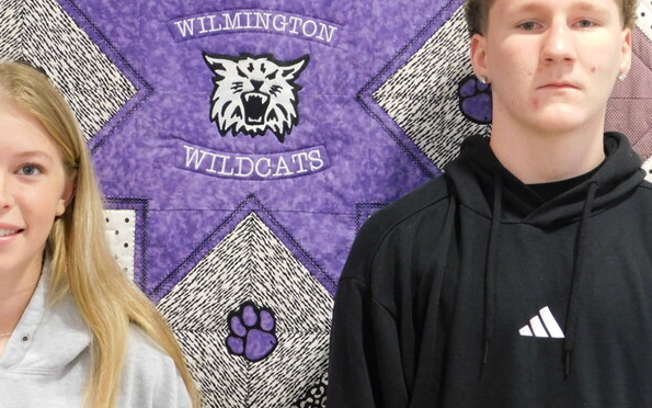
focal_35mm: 94
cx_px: 265
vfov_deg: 13.9
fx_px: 1670
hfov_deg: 22.1
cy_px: 196
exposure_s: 1/8
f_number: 4.2
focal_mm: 11.7
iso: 450
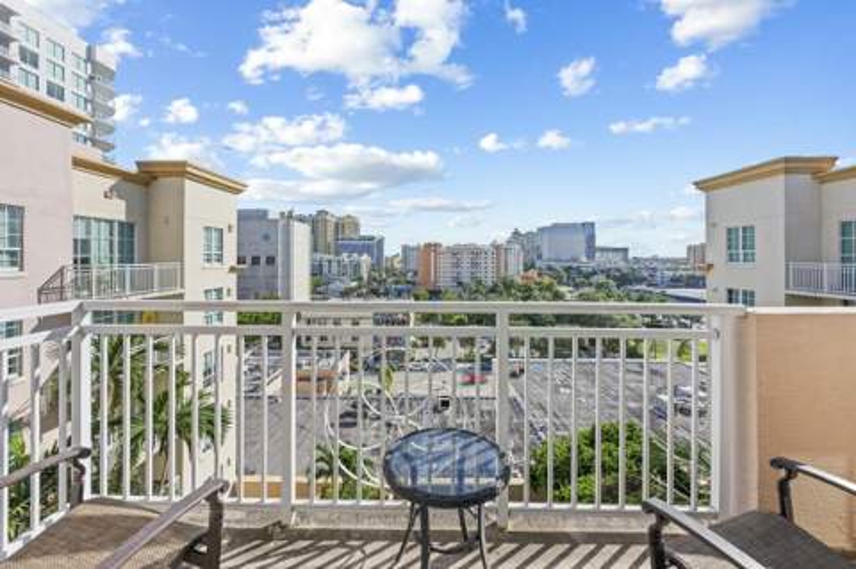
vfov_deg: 81.1
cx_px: 428
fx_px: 333
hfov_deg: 104.3
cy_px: 284
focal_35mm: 14
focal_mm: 14
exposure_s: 1/100
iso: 64
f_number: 8
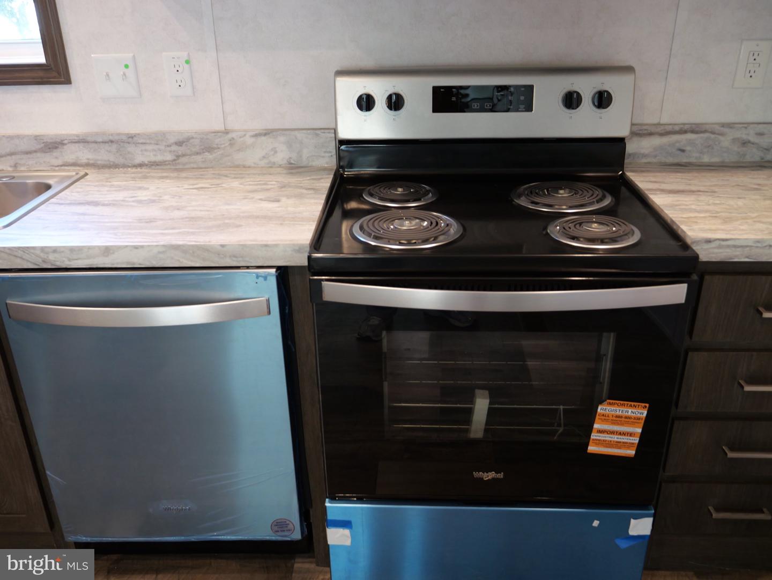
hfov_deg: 56.8
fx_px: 714
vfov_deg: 44.2
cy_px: 290
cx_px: 386
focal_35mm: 32
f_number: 3
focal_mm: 16
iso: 640
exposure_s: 1/60
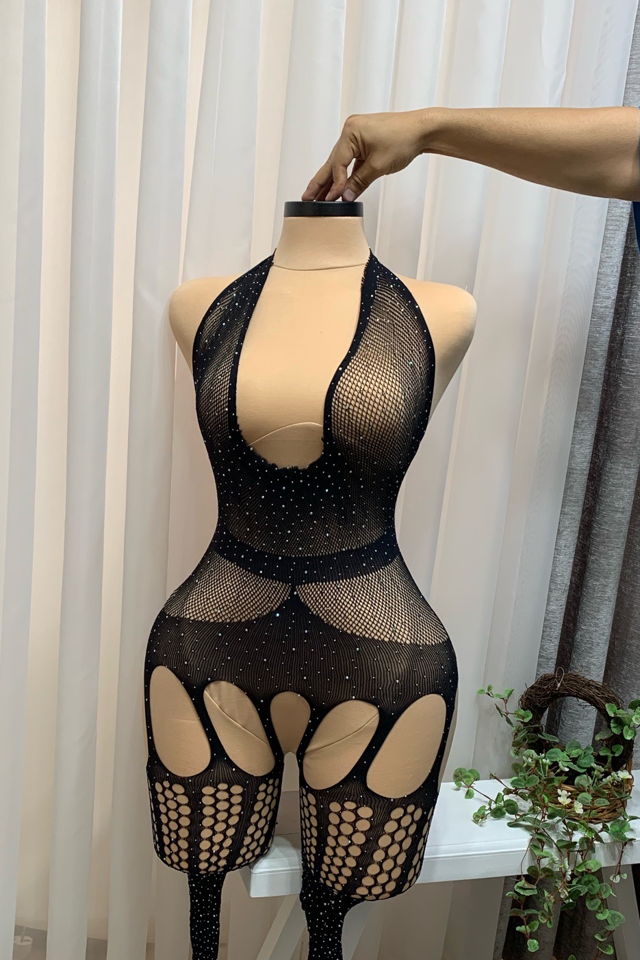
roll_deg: -4.5
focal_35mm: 37
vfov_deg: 51.9
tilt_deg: -12.5
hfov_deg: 35.8
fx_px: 987
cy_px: 510
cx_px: 263
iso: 80
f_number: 1.8
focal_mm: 4.25
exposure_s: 1/121
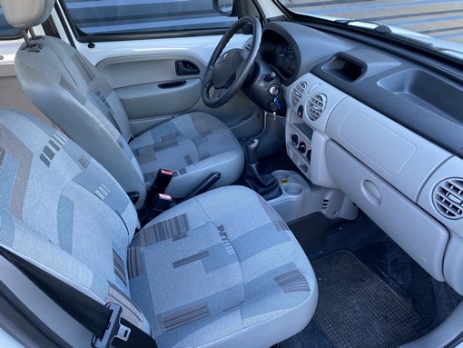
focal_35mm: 26
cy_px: 174
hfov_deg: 67.3
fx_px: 348
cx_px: 232
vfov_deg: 53.1
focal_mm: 4.25
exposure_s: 1/115
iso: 125
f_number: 1.8
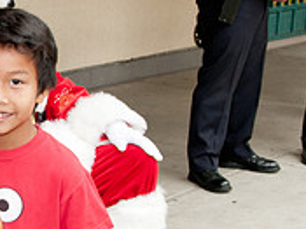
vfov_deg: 13.5
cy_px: 139
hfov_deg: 16.6
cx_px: -135
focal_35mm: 110
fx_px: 968
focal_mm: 23
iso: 320
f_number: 5.6
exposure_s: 1/125
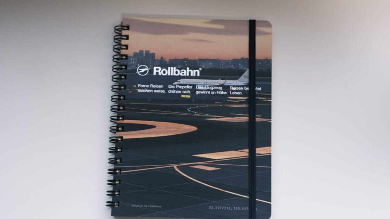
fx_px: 548
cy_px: 108
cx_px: 195
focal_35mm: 53
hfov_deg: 39.2
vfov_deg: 22.6
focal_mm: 33
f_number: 6.3
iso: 160
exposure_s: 1/6.5
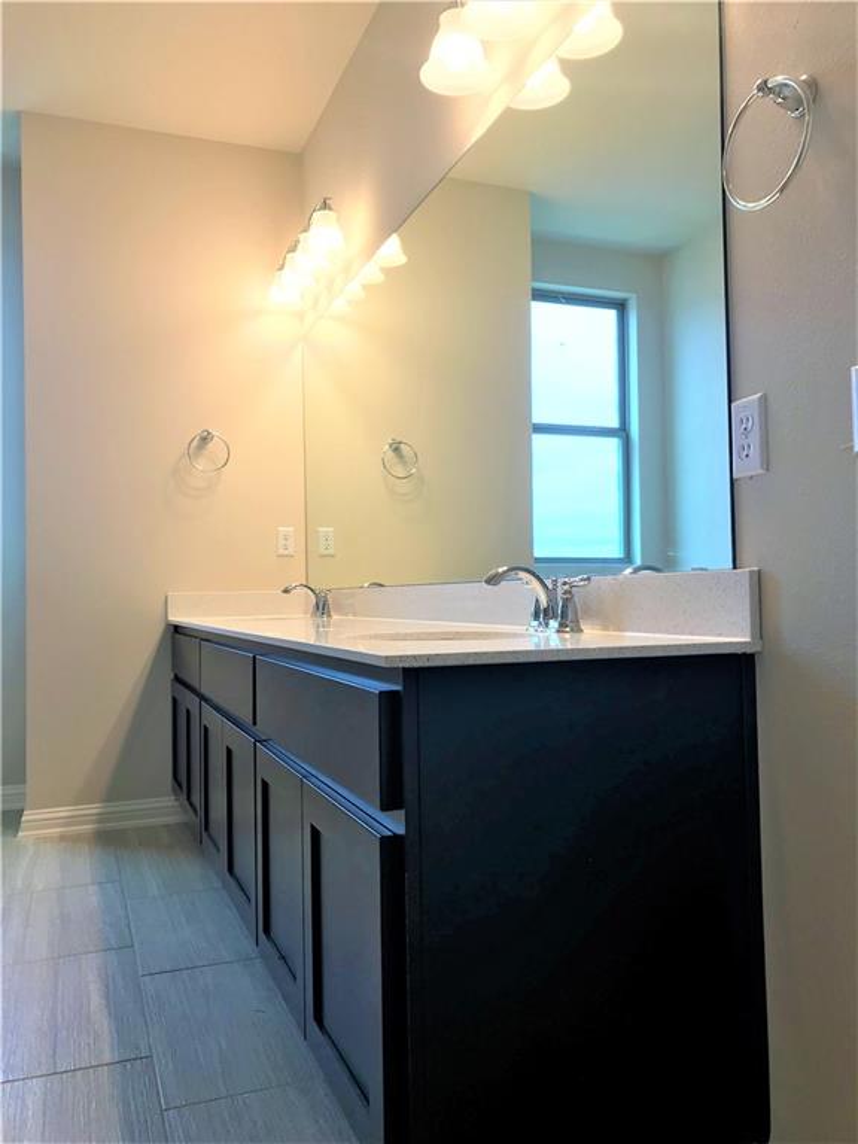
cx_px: 429
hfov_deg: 49.7
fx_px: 925
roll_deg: +0.9
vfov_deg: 63.4
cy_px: 572
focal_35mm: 28
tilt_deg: +3.0
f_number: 1.8
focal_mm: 3.99
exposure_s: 1/60
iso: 25
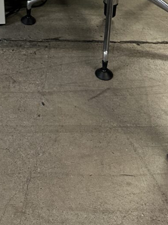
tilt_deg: -19.4
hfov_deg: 19.3
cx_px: -1
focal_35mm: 74
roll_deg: +0.2
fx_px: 479
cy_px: -114
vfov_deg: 21.8
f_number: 1.78
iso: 320
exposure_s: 1/60
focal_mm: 6.86
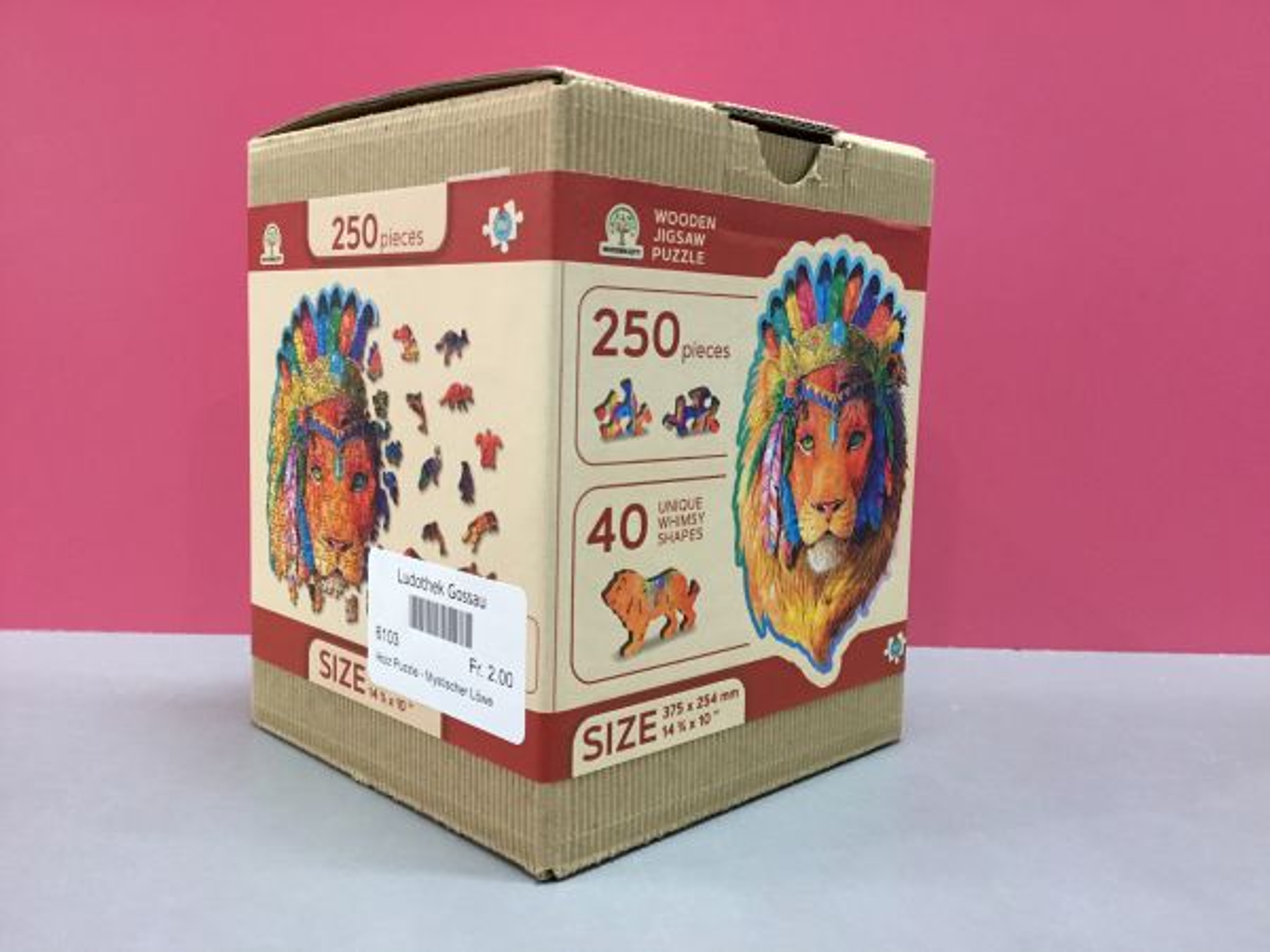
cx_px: 635
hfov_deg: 58.4
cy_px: 476
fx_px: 1137
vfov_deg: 45.4
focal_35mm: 31
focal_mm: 3.3
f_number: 2.4
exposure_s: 1/33
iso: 200
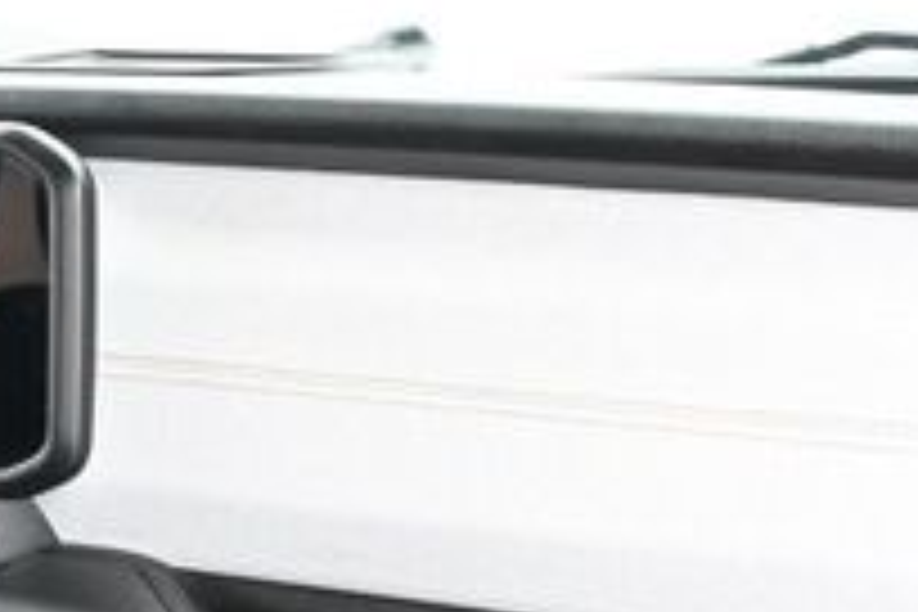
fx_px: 2397
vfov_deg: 13.6
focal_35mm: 94
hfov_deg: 21.4
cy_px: 932
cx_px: 153
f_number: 3.8
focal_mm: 20
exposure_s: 1/125
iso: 400
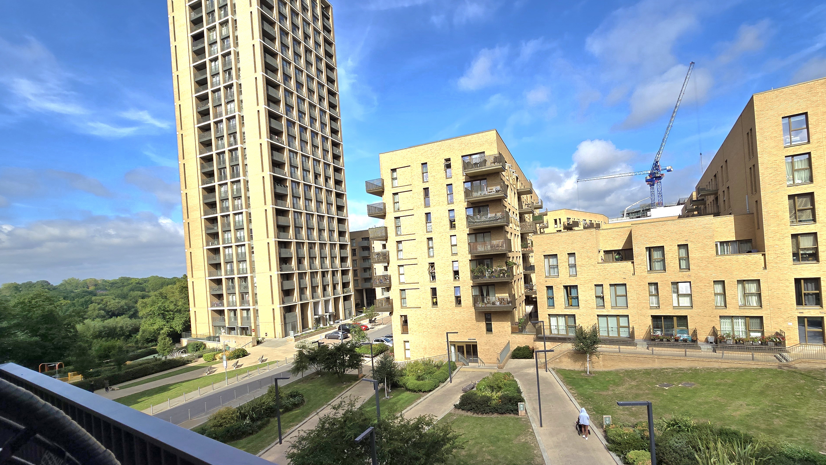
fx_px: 329
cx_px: 436
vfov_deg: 70.3
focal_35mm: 15
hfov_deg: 102.9
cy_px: 260
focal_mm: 2.2
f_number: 2.2
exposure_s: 1/2500
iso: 50
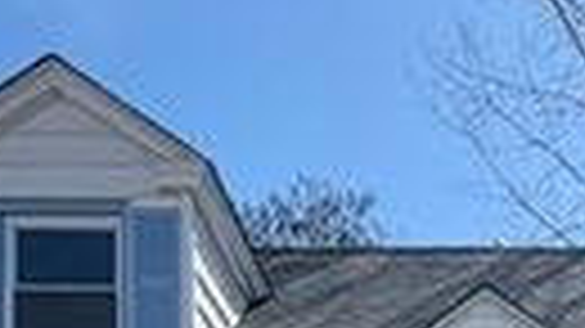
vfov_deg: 12.7
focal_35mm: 78
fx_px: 1209
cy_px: 730
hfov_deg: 25.8
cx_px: 585
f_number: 2.2
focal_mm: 2.22
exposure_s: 1/770
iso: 25
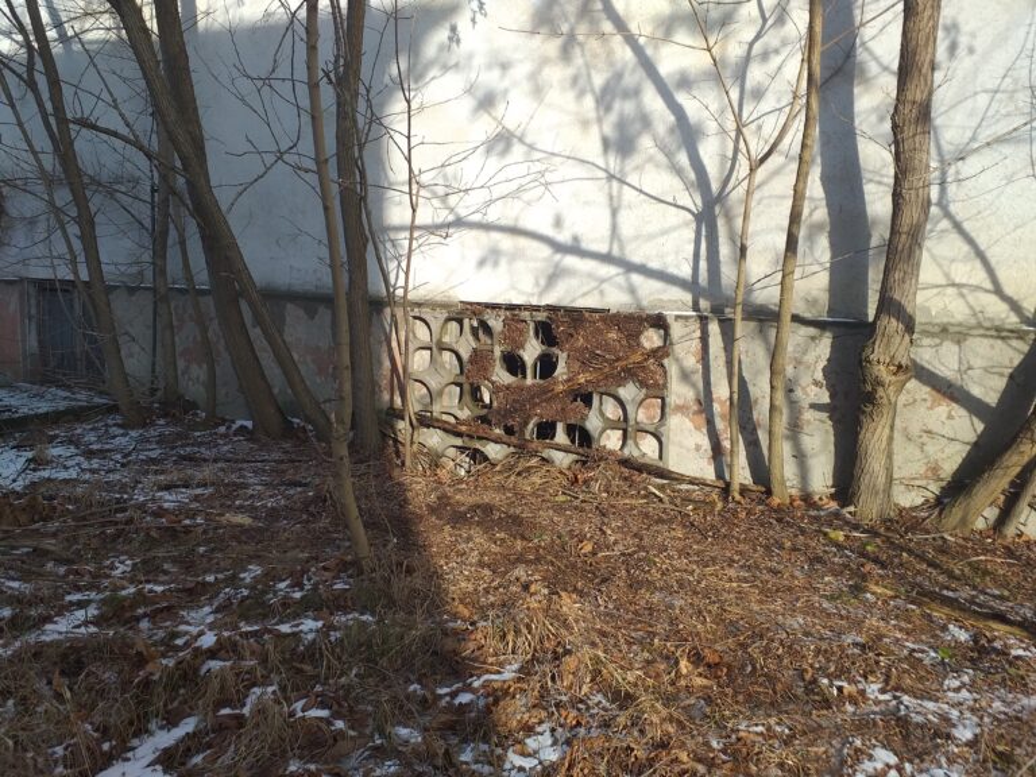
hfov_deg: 65.3
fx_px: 808
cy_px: 388
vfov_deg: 51.4
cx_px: 518
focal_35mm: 27
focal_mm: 3.6
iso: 40
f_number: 1.9
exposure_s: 1/883
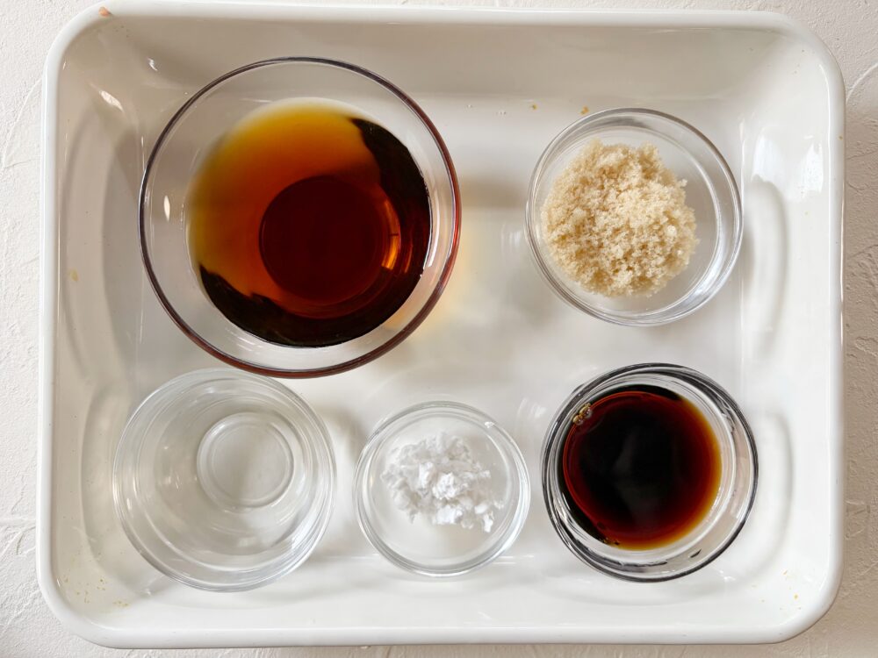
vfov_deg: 53.1
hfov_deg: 67.3
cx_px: 439
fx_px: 659
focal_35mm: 26
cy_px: 329
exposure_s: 1/50
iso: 160
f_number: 1.6
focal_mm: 5.96
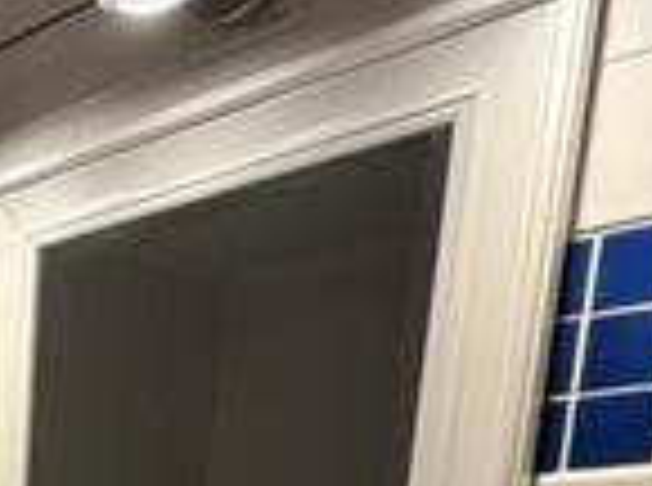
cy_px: 860
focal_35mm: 62
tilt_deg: -11.2
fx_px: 1165
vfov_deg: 18.6
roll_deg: +0.2
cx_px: -292
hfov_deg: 24.9
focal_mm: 2.22
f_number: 2.2
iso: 200
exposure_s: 1/120
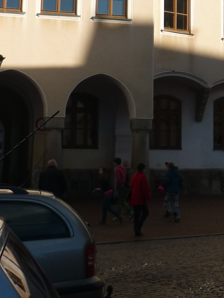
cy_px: -1
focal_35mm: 92
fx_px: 793
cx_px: 254
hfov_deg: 15.6
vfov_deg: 20.6
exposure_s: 1/200
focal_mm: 5.5
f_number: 8
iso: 80
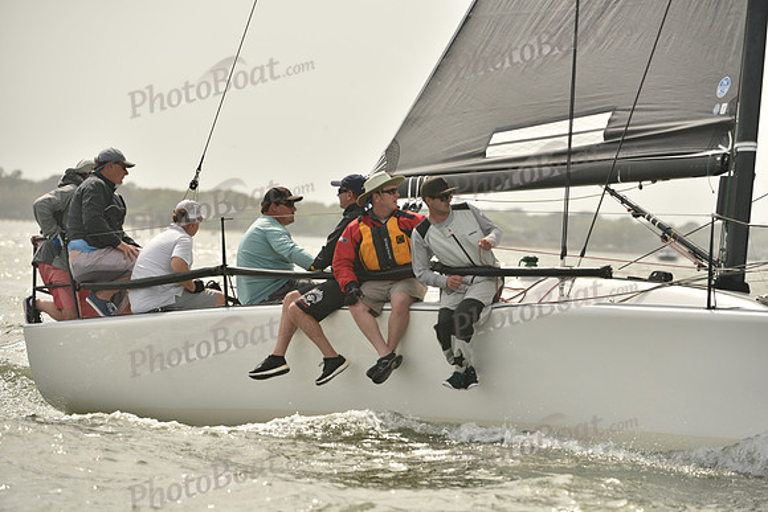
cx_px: 384
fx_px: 5548
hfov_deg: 7.9
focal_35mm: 260
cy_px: 256
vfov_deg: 5.3
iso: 320
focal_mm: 260
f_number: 6.3
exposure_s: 1/1600
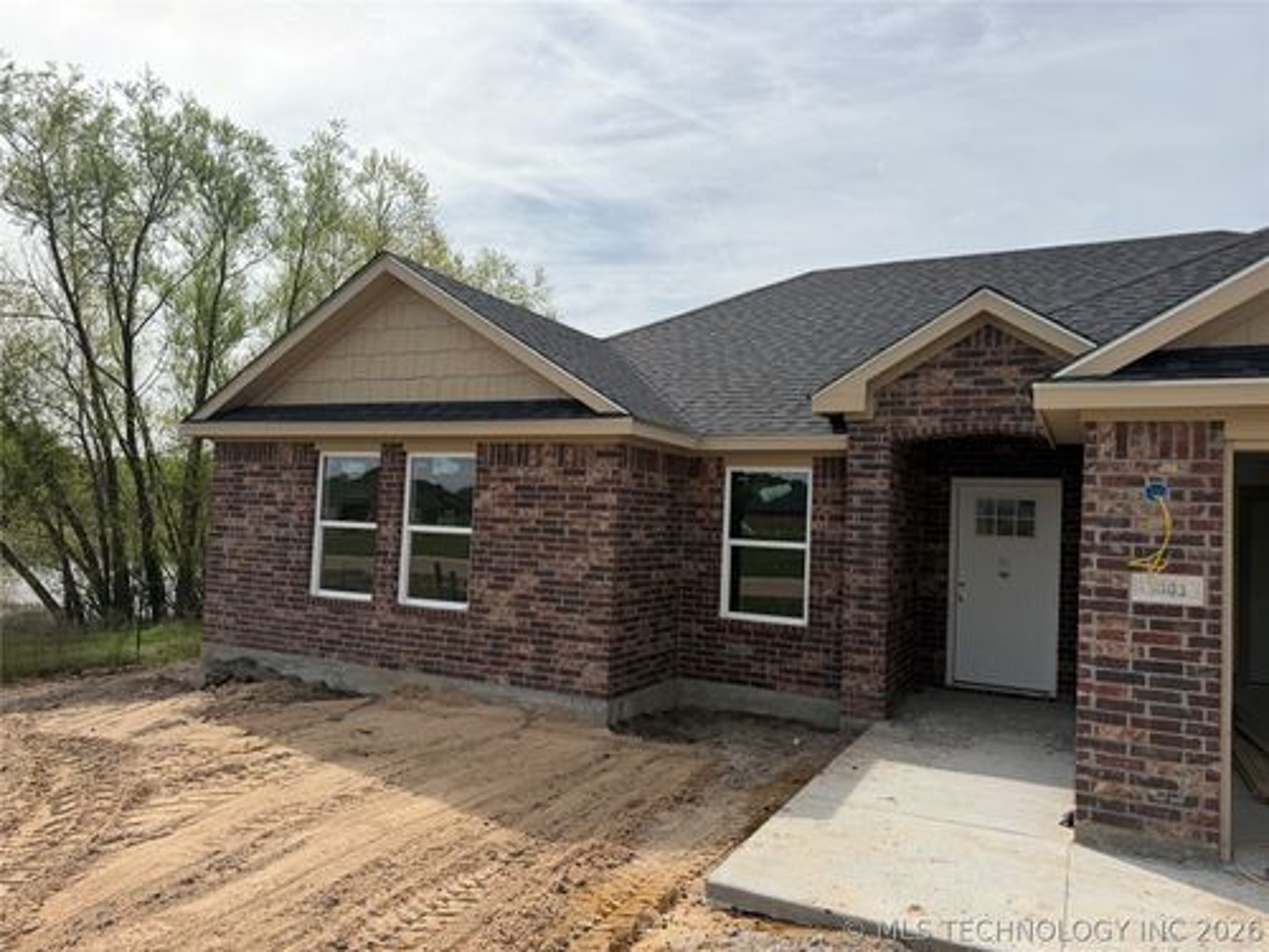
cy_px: 476
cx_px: 634
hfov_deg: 71.6
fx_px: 880
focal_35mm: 24
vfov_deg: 56.8
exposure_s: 1/6711
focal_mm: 6.76
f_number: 1.78
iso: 80
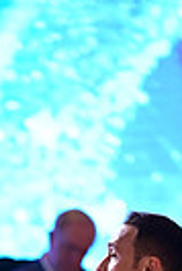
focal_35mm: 869
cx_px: -59
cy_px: 562
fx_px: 6572
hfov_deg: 1.6
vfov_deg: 2.4
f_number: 2.8
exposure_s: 1/400
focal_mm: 200
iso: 2000
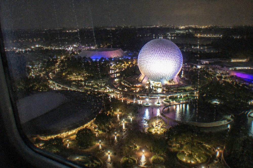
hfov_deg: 48.5
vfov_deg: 33.4
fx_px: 281
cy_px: 84
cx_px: 126
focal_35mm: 40
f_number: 7.1
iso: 800
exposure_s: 1/30
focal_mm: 40
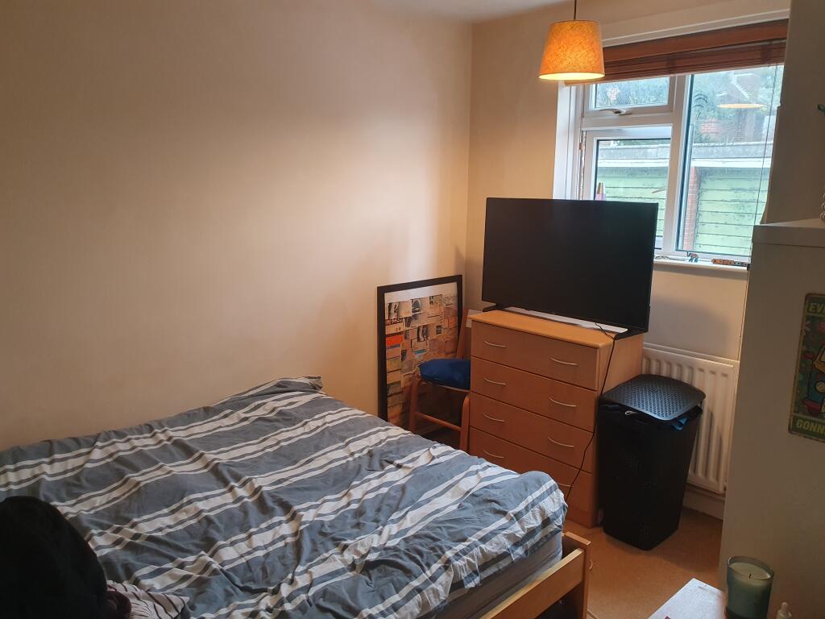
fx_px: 620
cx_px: 412
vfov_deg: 53.1
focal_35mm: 26
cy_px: 310
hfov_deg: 67.3
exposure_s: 1/50
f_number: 2.4
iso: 250
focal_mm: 4.32
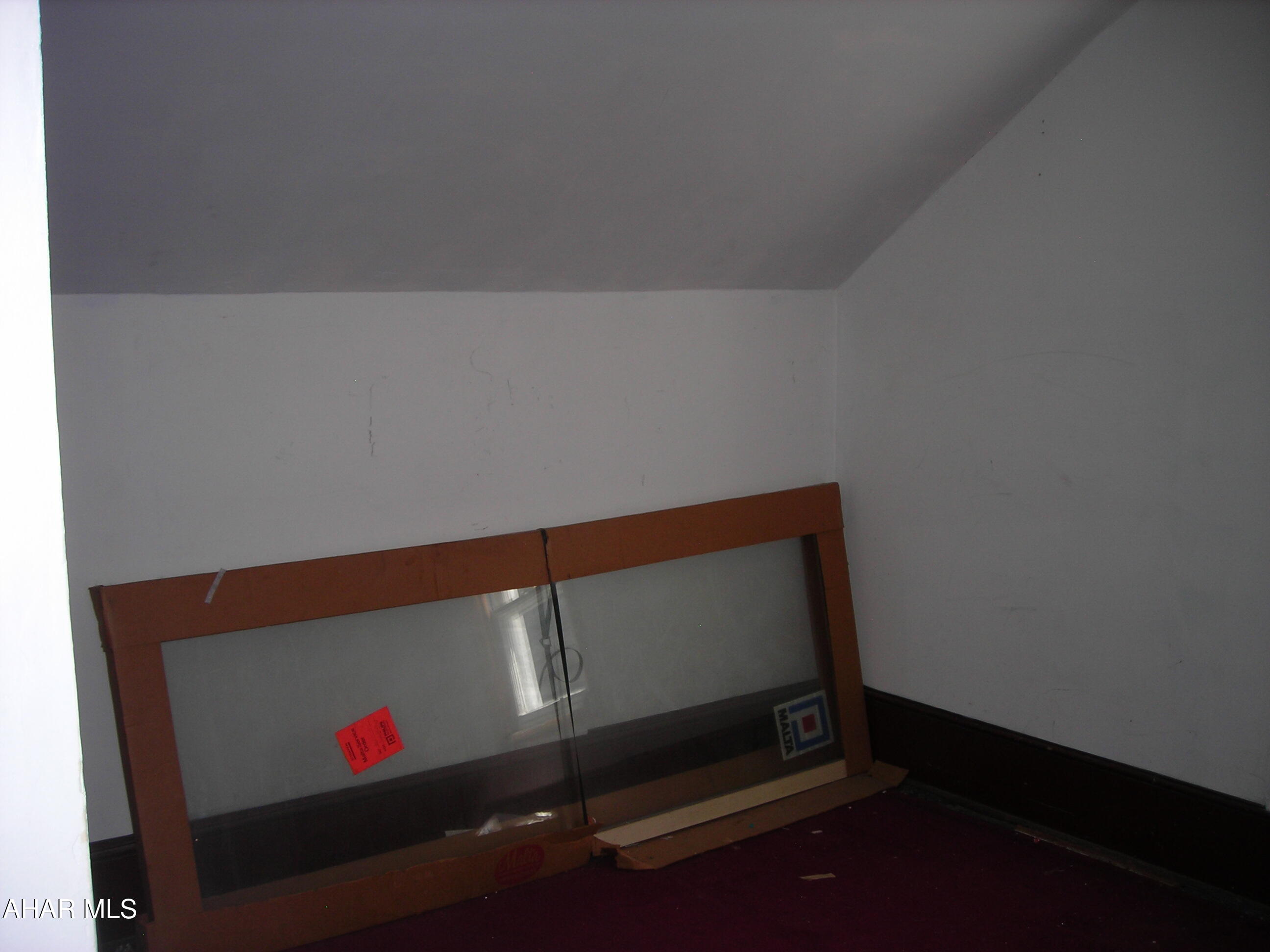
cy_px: 476
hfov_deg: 49.0
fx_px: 1394
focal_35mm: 38
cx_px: 635
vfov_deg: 37.7
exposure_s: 1/60.1
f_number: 3.2
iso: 50
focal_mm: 6.3
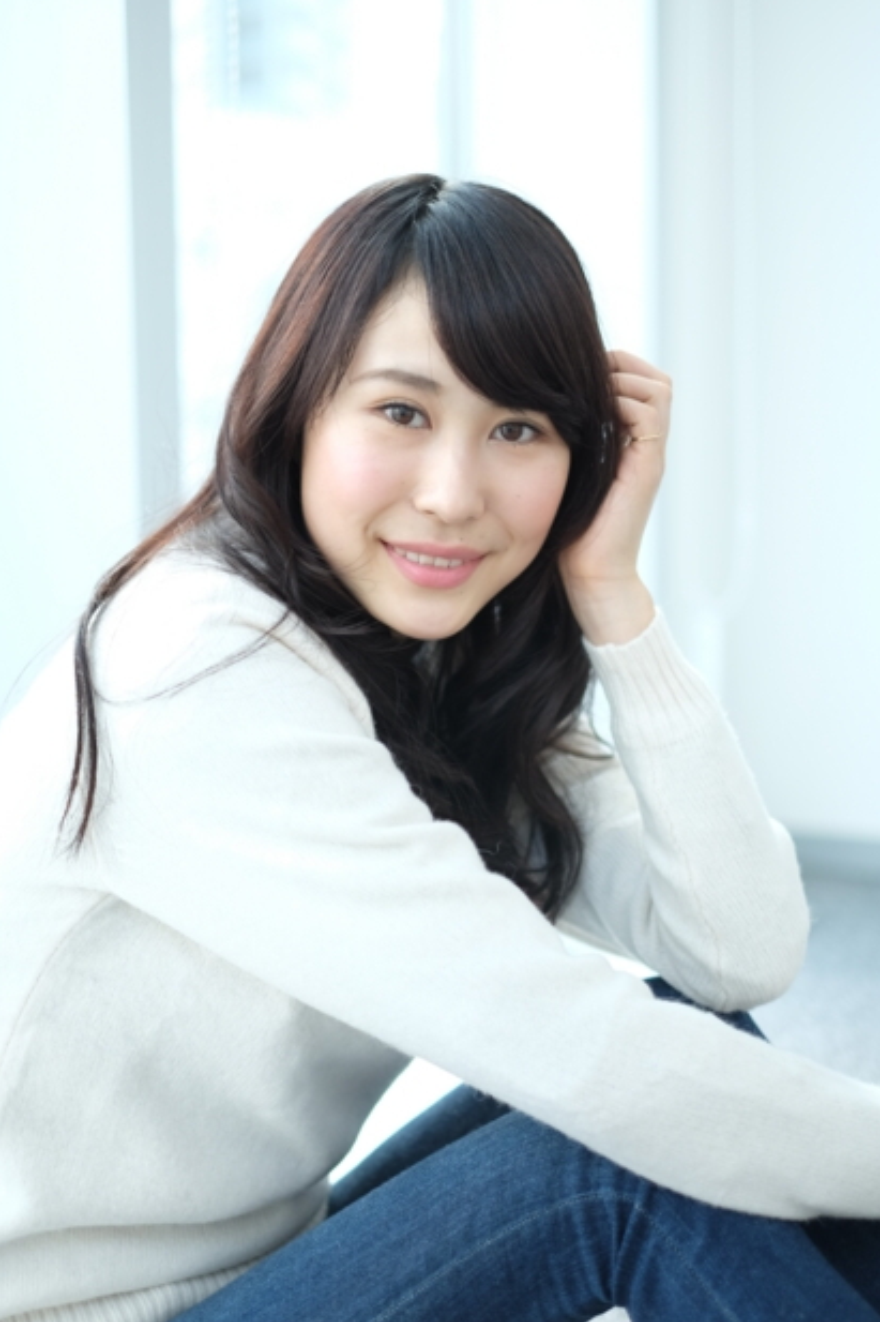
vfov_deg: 36.3
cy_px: 643
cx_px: 438
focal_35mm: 55
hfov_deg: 24.6
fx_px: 2018
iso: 200
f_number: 1.4
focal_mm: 35
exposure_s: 1/125
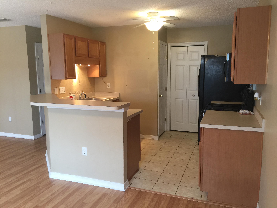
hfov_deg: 61.7
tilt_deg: -9.4
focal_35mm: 29
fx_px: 232
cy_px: 104
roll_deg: +0.5
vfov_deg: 48.2
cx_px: 138
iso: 32
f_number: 2.2
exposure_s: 1/15
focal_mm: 4.15
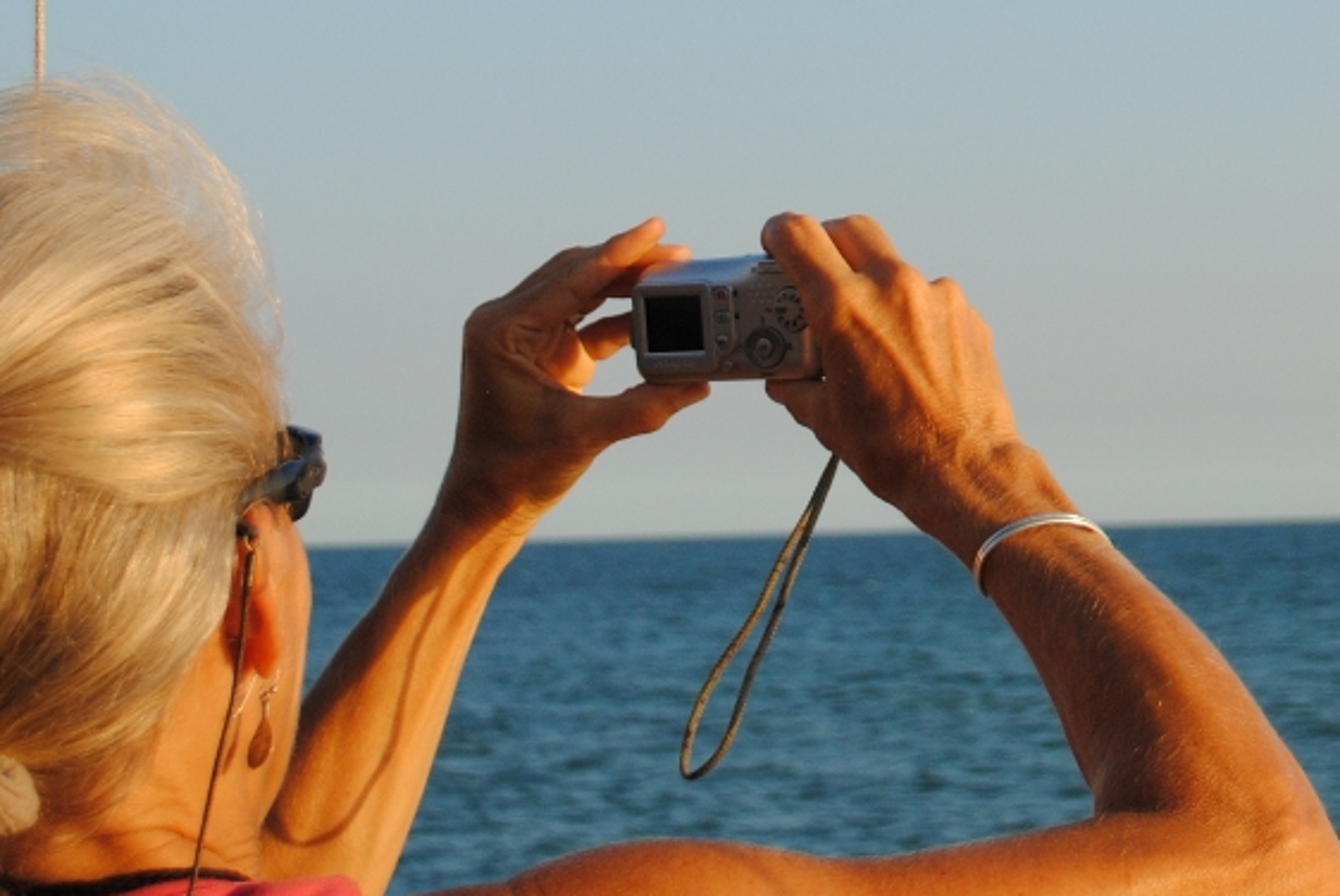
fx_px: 3242
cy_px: -18
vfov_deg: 15.4
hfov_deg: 23.2
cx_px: 956
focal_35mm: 87
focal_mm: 28
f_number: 4.5
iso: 200
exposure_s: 1/800
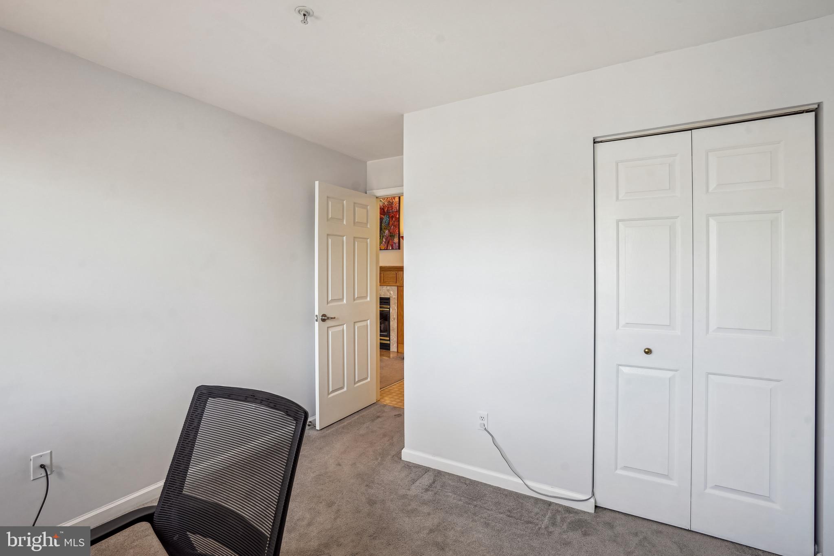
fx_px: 371
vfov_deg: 73.7
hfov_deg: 96.7
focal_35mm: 16
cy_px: 278
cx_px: 417
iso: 200
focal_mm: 16
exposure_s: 1/13
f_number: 8
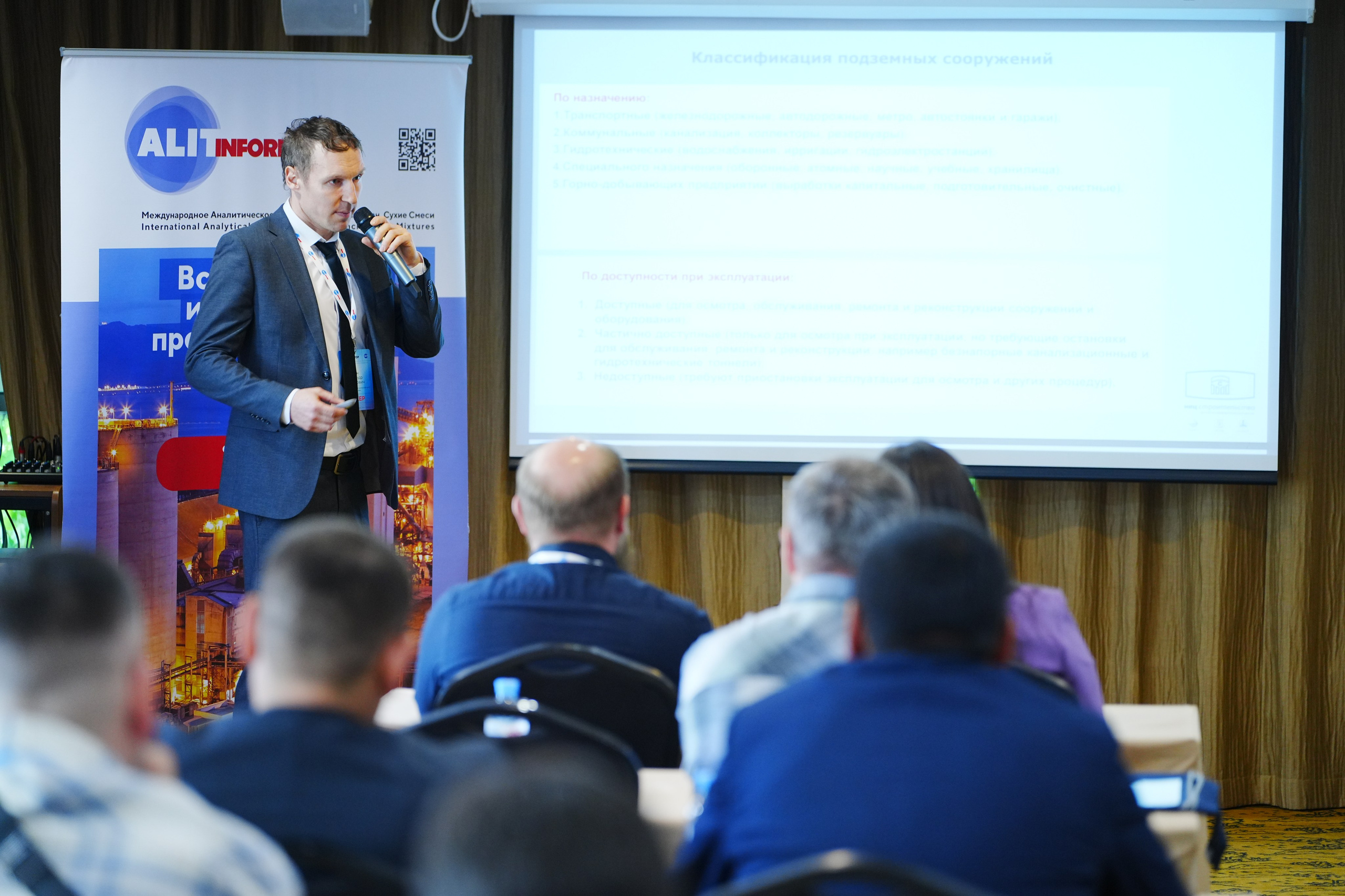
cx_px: 672
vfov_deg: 12.1
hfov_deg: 18.1
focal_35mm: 113
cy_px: 448
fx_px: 4222
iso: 1600
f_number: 2.8
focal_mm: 113
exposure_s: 1/160
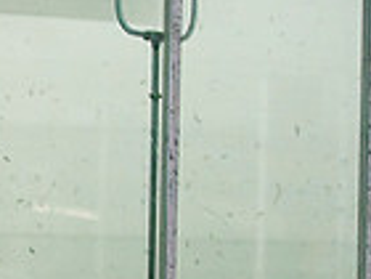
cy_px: 462
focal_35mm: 412
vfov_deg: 3.6
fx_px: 4416
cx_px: -321
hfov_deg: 4.7
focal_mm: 88
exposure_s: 1/640
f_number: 2.8
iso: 1600
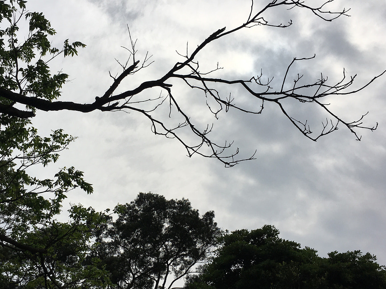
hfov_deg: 43.6
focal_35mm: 43
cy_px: 155
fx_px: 479
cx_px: 155
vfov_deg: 33.6
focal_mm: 4.15
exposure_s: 1/5917
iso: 25
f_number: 2.2
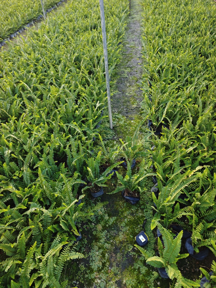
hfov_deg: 58.9
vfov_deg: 73.9
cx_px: 108
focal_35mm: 23
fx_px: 191
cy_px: 144
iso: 80
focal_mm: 6.55
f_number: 1.6
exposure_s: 1/100
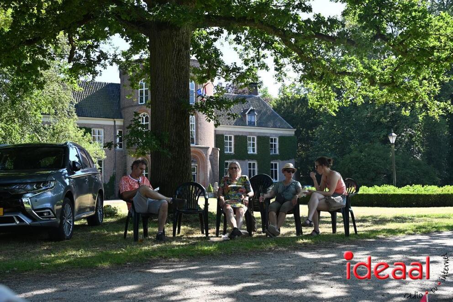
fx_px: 516
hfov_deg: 47.4
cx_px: 226
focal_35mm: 41
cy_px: 151
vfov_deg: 32.6
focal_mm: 27.5
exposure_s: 1/250
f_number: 5.6
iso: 180
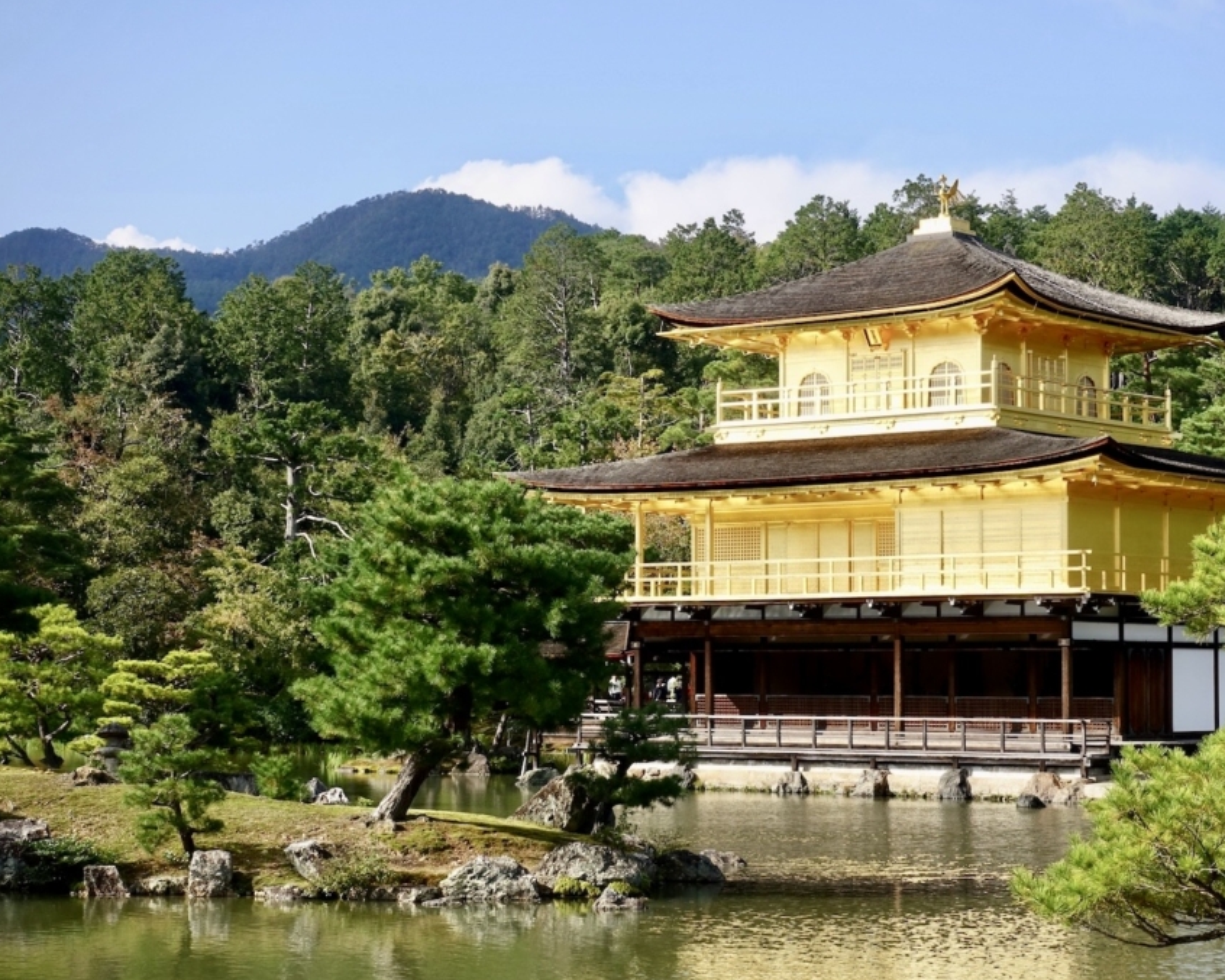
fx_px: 2901
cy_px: 489
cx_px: 663
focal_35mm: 80
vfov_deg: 19.2
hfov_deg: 23.8
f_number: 5.6
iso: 125
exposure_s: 1/400
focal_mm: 25.7
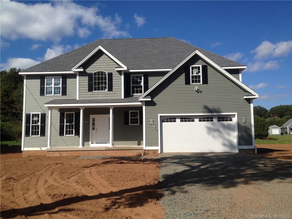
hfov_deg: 52.6
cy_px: 110
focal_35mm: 35
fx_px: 295
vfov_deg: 40.7
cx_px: 146
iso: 50
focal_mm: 4.28
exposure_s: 1/2513
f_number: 2.4
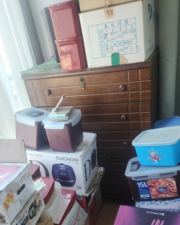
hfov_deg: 41.2
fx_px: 240
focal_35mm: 36
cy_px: 180
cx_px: 96
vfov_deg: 47.5
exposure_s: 1/60
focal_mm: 5.4
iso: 100
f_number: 1.8
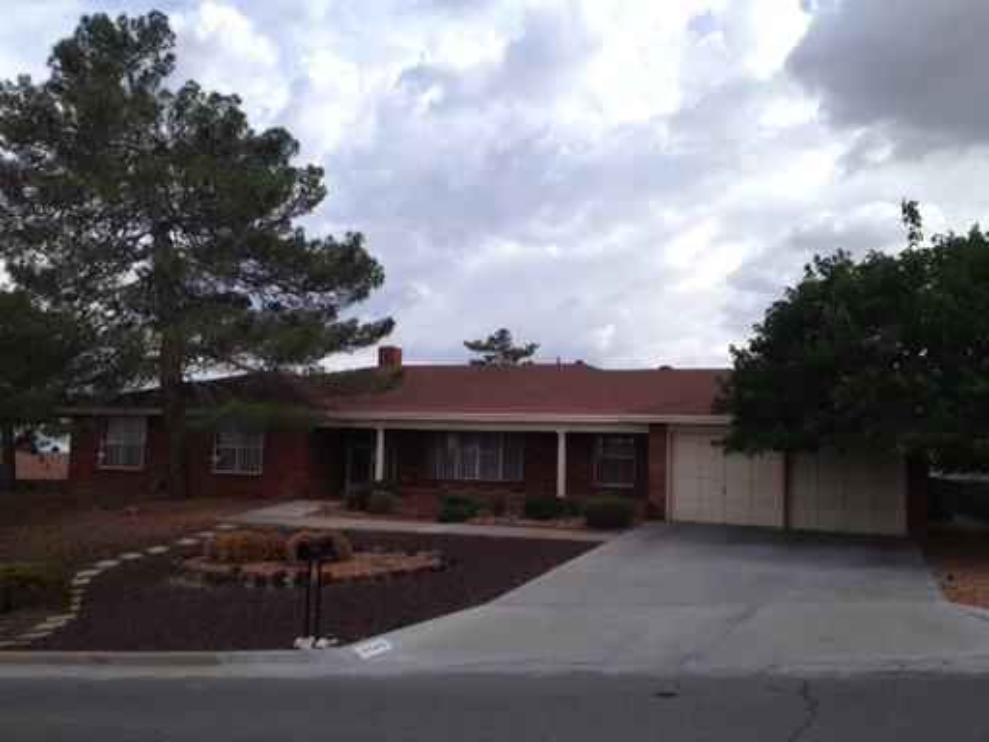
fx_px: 1000
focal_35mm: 35
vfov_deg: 40.7
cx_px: 494
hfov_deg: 52.6
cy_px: 371
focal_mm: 4.28
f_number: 2.4
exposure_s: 1/1577
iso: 50
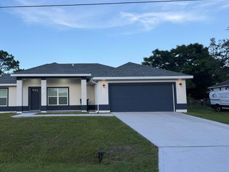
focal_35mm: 33
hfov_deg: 54.4
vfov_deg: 42.9
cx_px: 79
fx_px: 218
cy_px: 87
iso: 80
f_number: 1.78
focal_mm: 6.76
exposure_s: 1/665
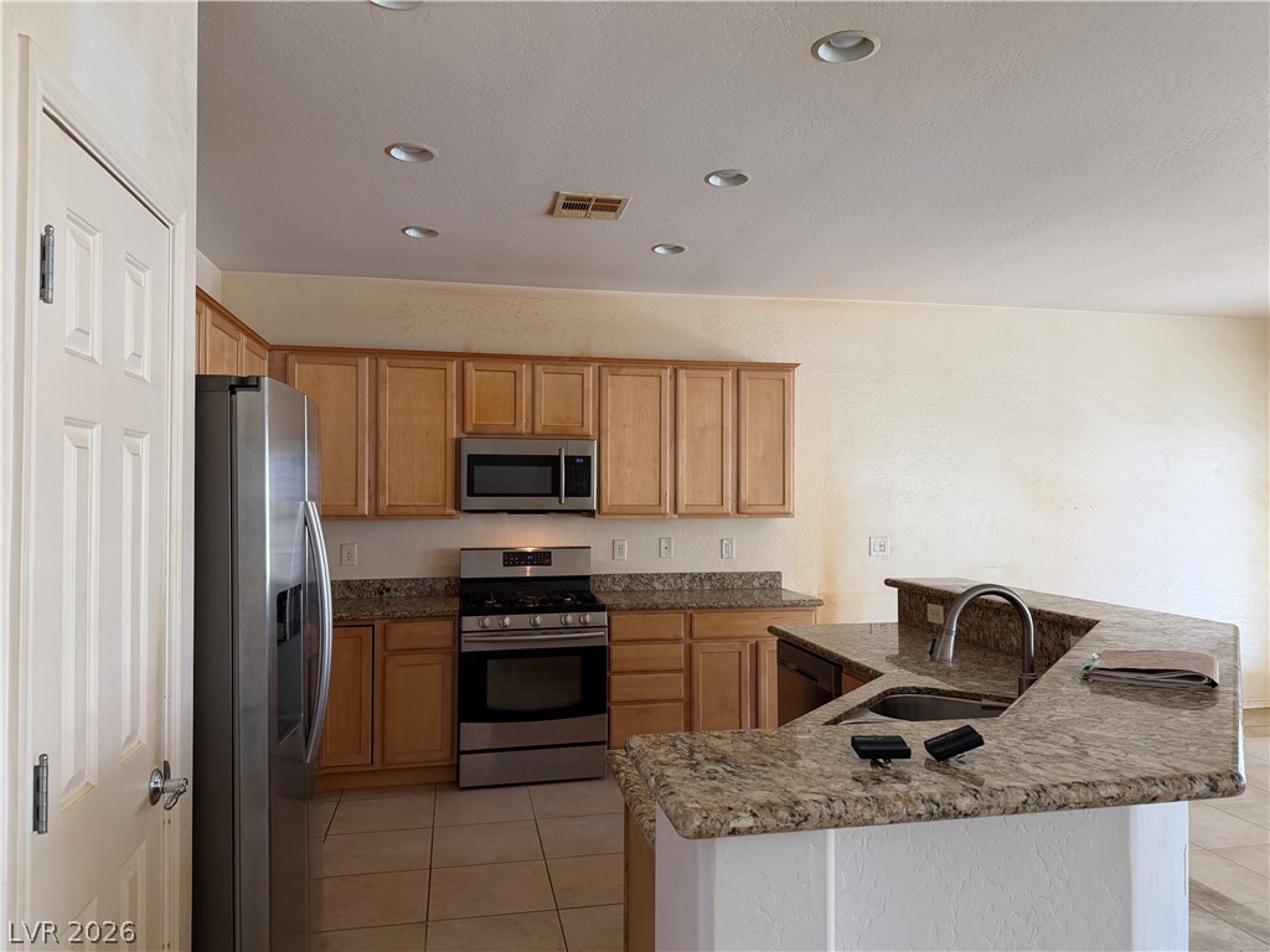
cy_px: 476
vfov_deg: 56.8
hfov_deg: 71.6
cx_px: 635
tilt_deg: +0.4
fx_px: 881
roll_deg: +0.1
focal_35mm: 24
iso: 200
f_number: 1.78
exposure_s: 1/121
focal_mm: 6.76
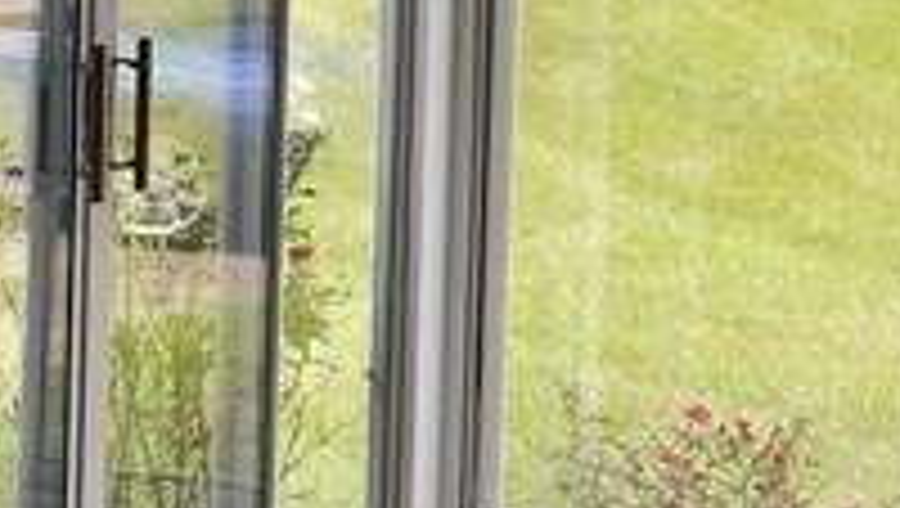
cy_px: 99
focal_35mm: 128
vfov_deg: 9.5
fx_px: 3058
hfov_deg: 14.6
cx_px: -729
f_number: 3
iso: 125
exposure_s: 1/200
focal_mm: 4
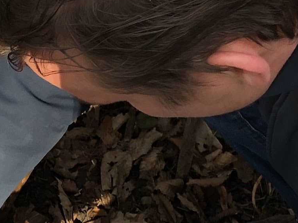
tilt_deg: -61.5
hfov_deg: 12.8
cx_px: -90
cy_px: 186
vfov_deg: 9.9
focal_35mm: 149
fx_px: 1282
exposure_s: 1/120
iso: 20
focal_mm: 4
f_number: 1.8
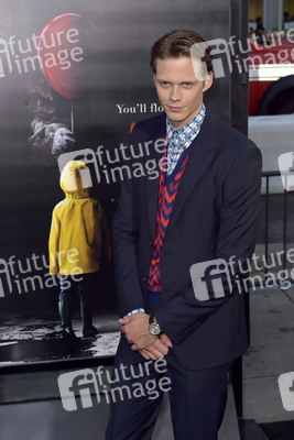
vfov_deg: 32.4
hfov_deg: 21.9
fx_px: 759
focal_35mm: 62
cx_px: 147
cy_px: 220
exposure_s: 1/320
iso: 640
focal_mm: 62
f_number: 6.3
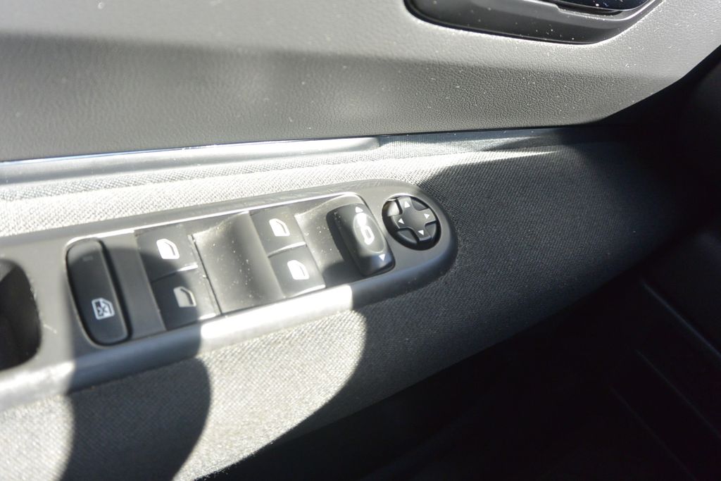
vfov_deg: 43.6
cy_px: 240
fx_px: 601
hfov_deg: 61.9
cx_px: 360
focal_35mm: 30
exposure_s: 1/200
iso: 200
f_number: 3.5
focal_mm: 11.4
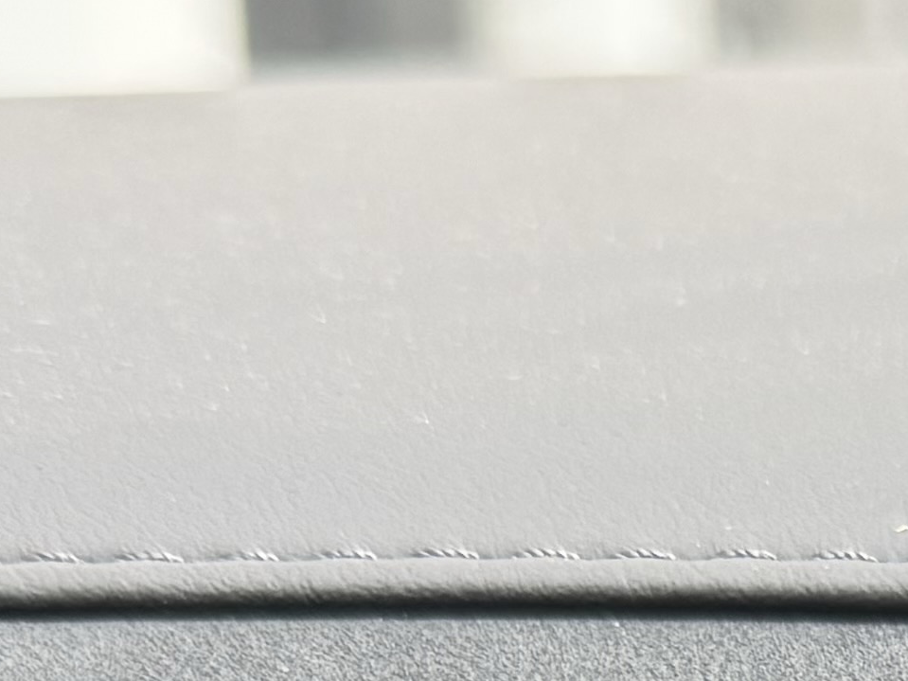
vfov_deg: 9.2
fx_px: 3751
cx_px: 1637
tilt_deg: -19.7
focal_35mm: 143
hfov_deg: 12.6
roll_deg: -0.8
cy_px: 1704
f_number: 1.78
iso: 160
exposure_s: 1/60
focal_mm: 6.76
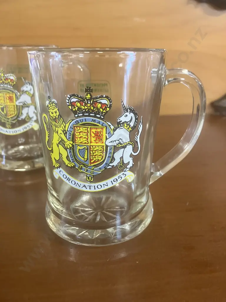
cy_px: 151
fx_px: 244
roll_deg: +0.8
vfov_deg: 63.4
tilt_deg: -21.7
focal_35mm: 28
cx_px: 113
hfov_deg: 49.7
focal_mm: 3.99
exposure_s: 1/33
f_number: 1.8
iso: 400
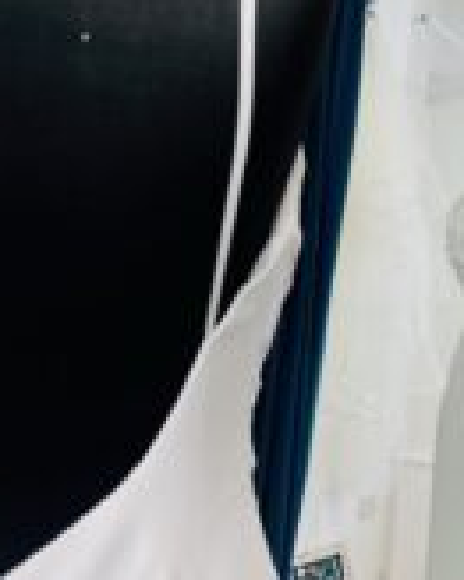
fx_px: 1134
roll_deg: +0.8
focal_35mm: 66
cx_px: 237
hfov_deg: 23.1
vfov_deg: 28.7
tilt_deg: -8.2
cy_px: 260
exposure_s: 1/107
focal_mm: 5.1
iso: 32
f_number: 1.6
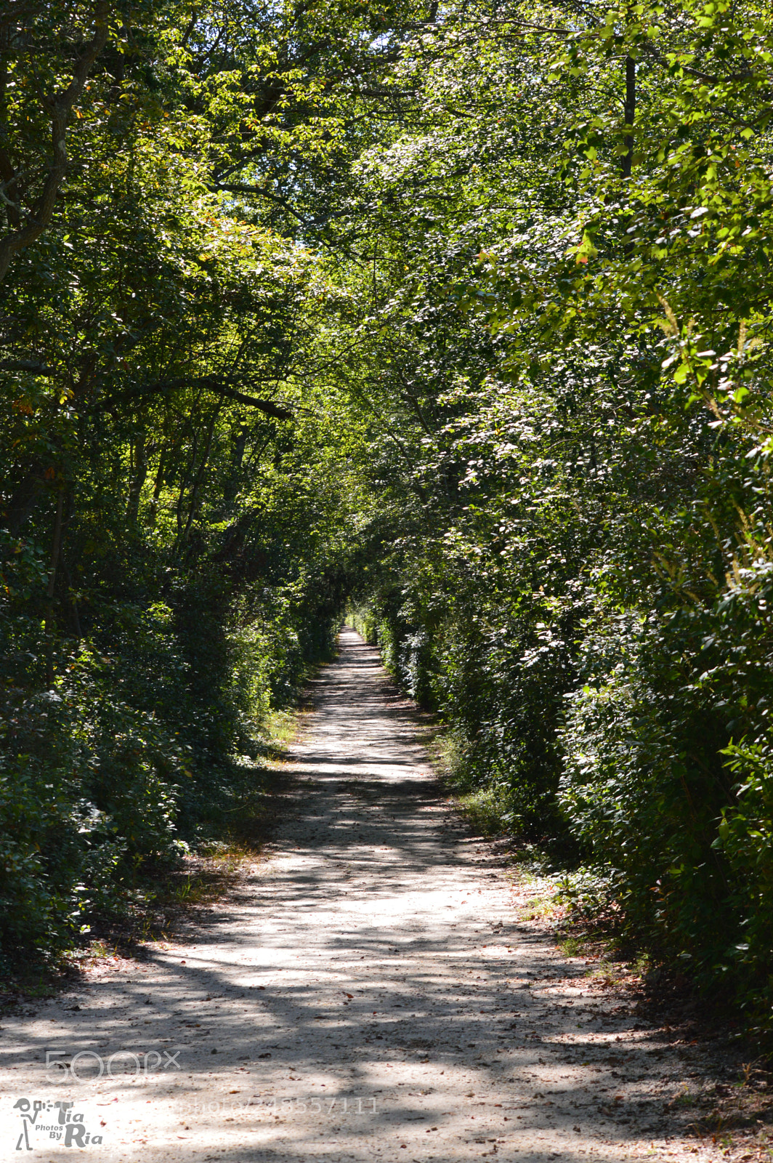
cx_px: 386
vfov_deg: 24.6
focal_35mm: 82
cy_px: 582
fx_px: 2662
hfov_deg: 16.5
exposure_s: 1/80
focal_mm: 55
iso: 400
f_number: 8
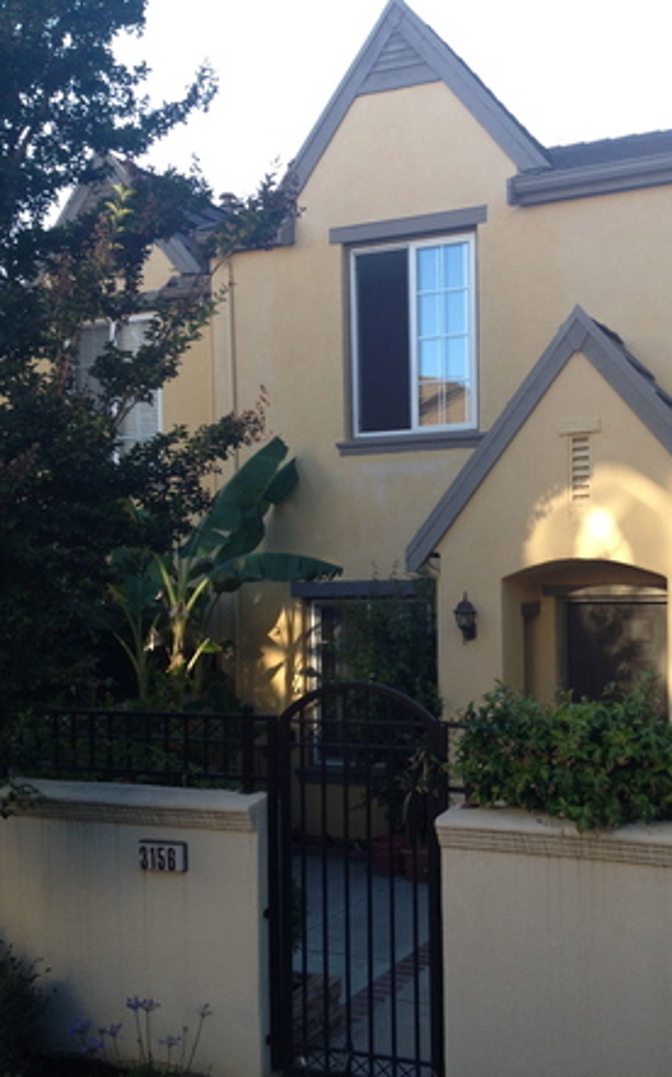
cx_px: 454
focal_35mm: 42
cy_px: 602
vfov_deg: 47.1
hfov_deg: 30.3
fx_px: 1232
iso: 64
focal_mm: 4.28
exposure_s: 1/284
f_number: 2.4
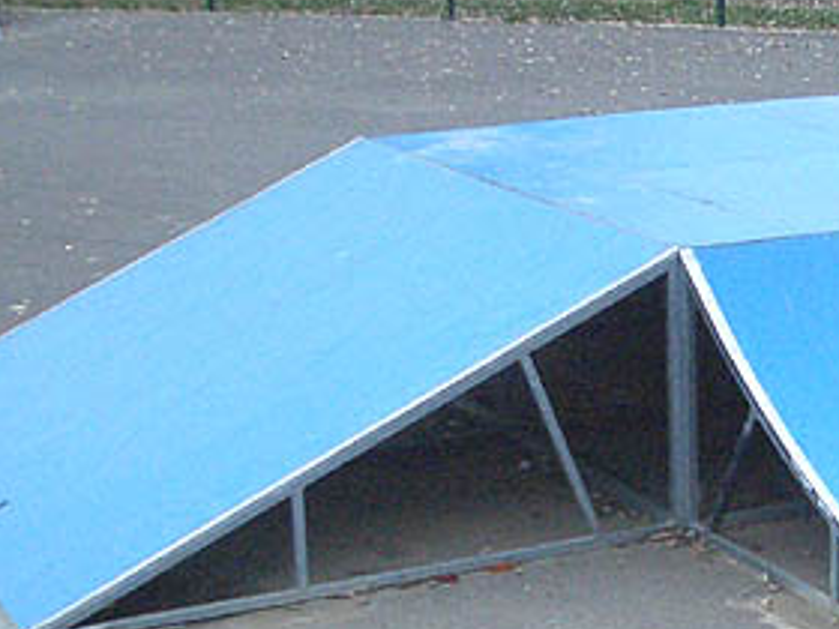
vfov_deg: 14.7
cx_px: 833
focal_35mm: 100
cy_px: 515
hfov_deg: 19.1
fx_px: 2424
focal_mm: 5.8
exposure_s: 1/60
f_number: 2.6
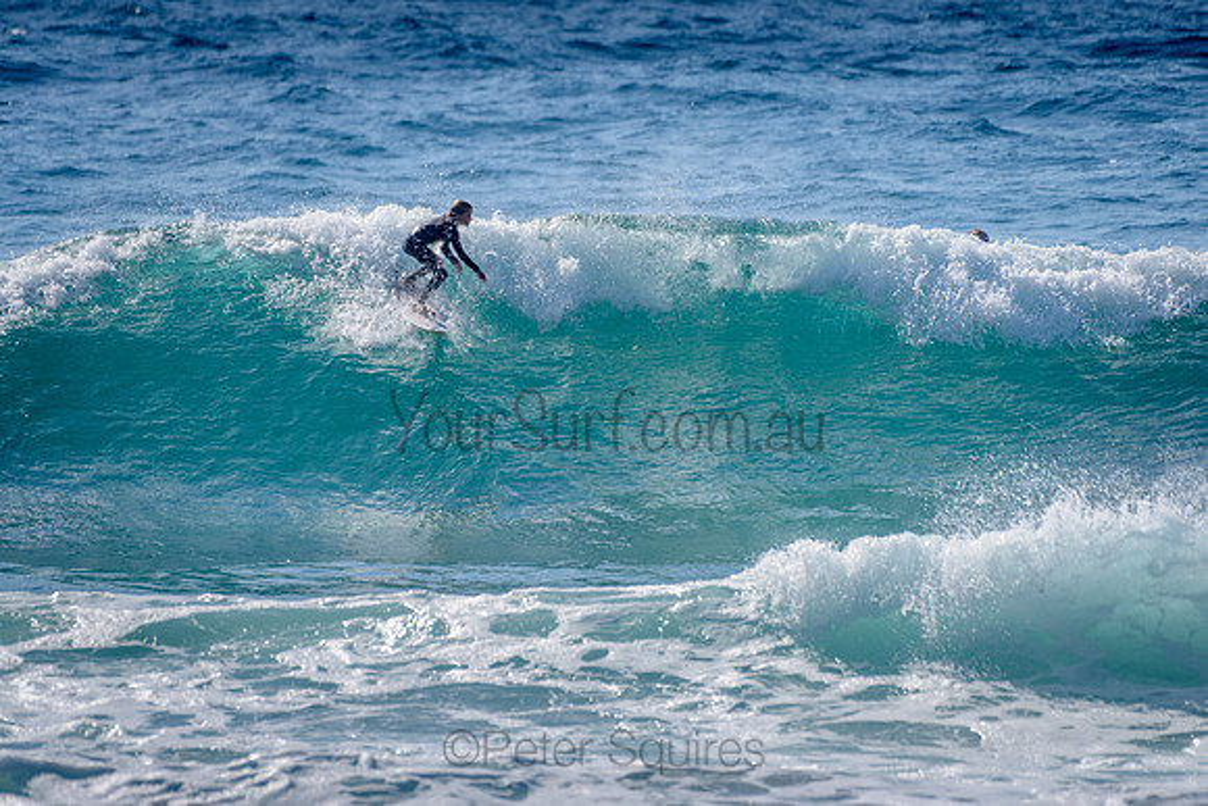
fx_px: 20579
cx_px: 467
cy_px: 338
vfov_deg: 2.2
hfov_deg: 3.4
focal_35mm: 613
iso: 125
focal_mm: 500
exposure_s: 1/2000
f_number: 5.6
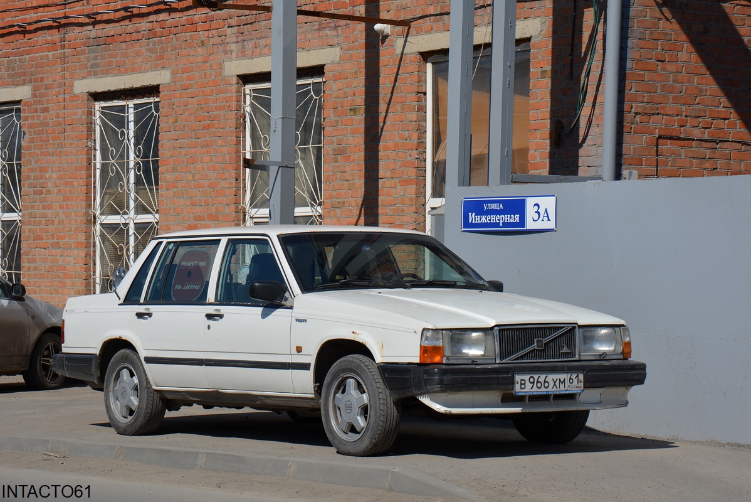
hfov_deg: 21.9
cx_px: 376
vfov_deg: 14.7
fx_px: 1941
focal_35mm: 93
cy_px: 251
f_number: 9
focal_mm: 62
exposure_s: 1/400
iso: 100
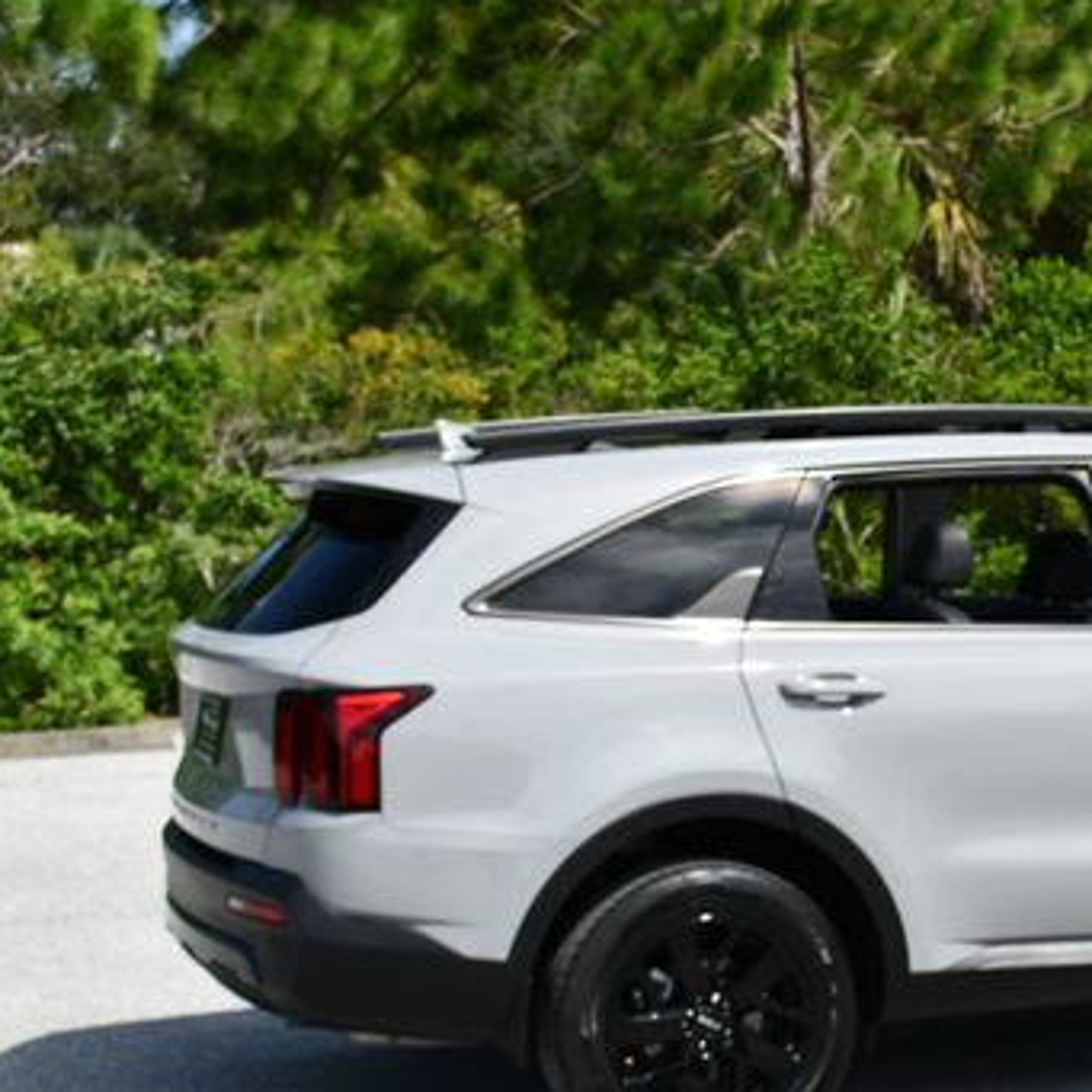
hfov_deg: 20.4
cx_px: 1015
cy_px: 628
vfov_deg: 20.9
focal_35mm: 83
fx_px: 2962
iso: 100
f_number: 8
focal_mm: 26
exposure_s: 1/250
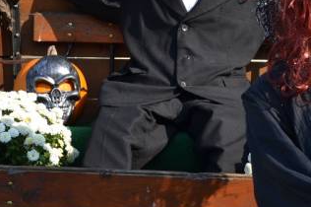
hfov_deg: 17.8
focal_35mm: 114
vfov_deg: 12.0
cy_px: 85
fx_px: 984
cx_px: 249
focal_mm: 30
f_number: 6.3
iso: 100
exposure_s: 1/160
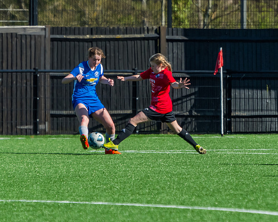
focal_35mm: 667
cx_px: 220
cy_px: 125
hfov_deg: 2.9
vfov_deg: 2.3
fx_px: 5488
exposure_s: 1/2500
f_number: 5
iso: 400
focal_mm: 240
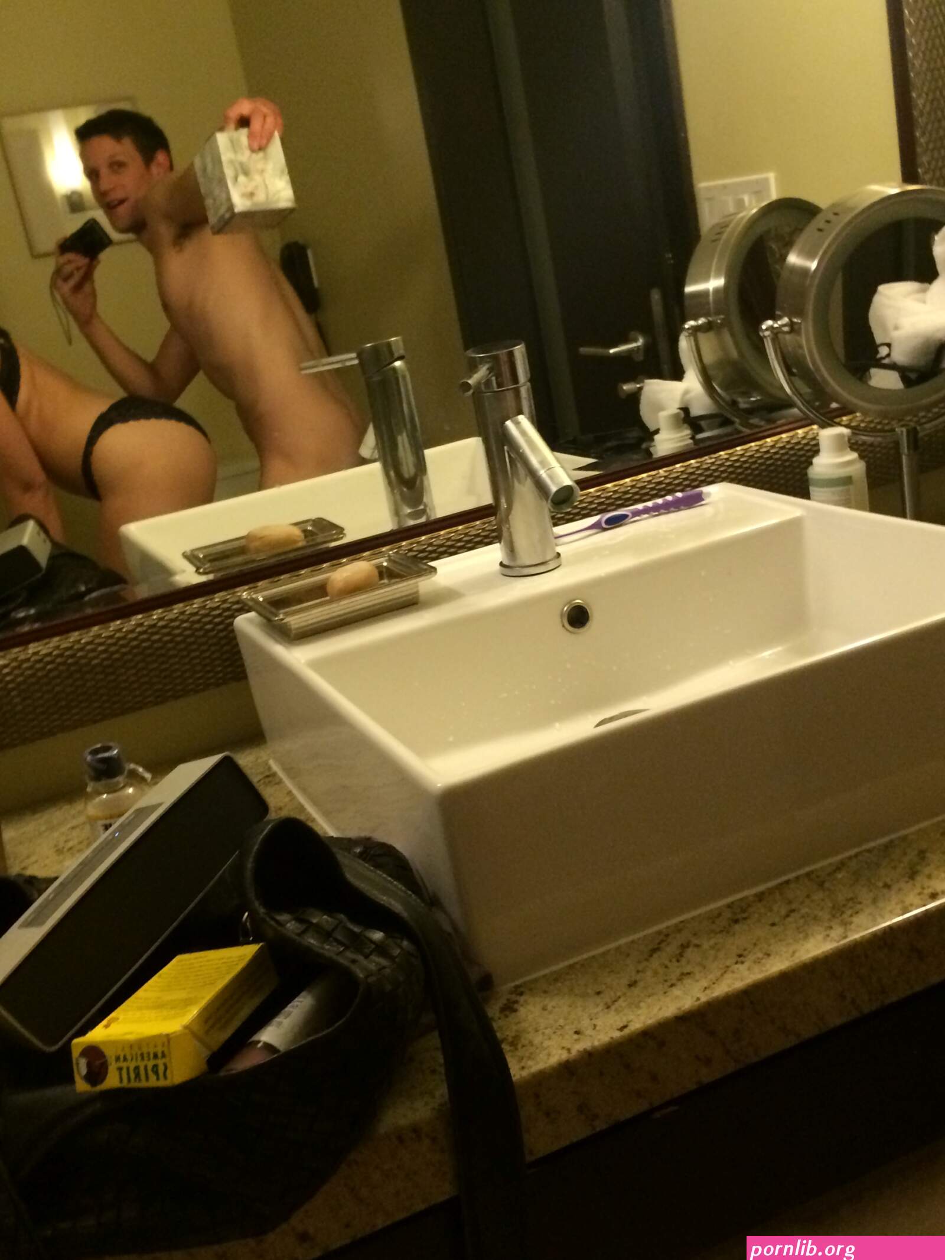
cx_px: 472
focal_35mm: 30
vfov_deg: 60.0
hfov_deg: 46.8
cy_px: 630
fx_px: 1092
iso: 320
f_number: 2.2
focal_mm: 4.12
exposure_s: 1/24
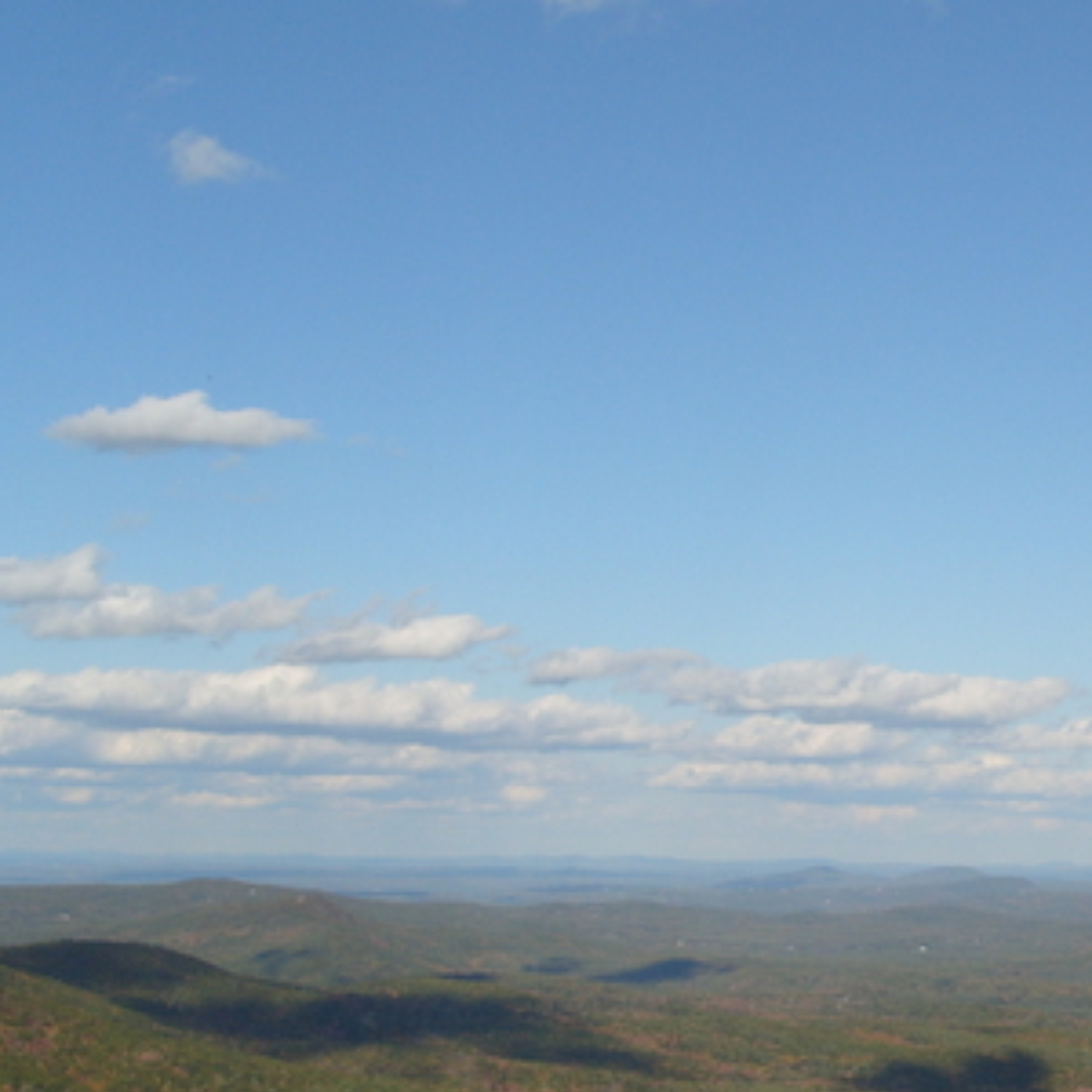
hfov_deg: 25.3
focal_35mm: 66
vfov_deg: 26.1
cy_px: 561
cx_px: 994
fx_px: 2356
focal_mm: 7.8
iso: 80
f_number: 7.4
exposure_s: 1/500
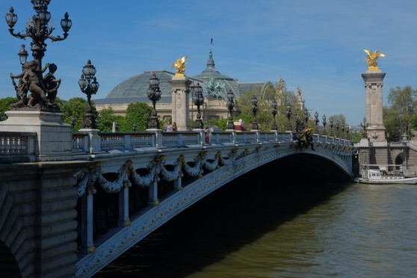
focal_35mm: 47
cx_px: 197
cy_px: 123
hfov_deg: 41.9
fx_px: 544
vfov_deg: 28.6
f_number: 11
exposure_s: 1/400
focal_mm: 27
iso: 200
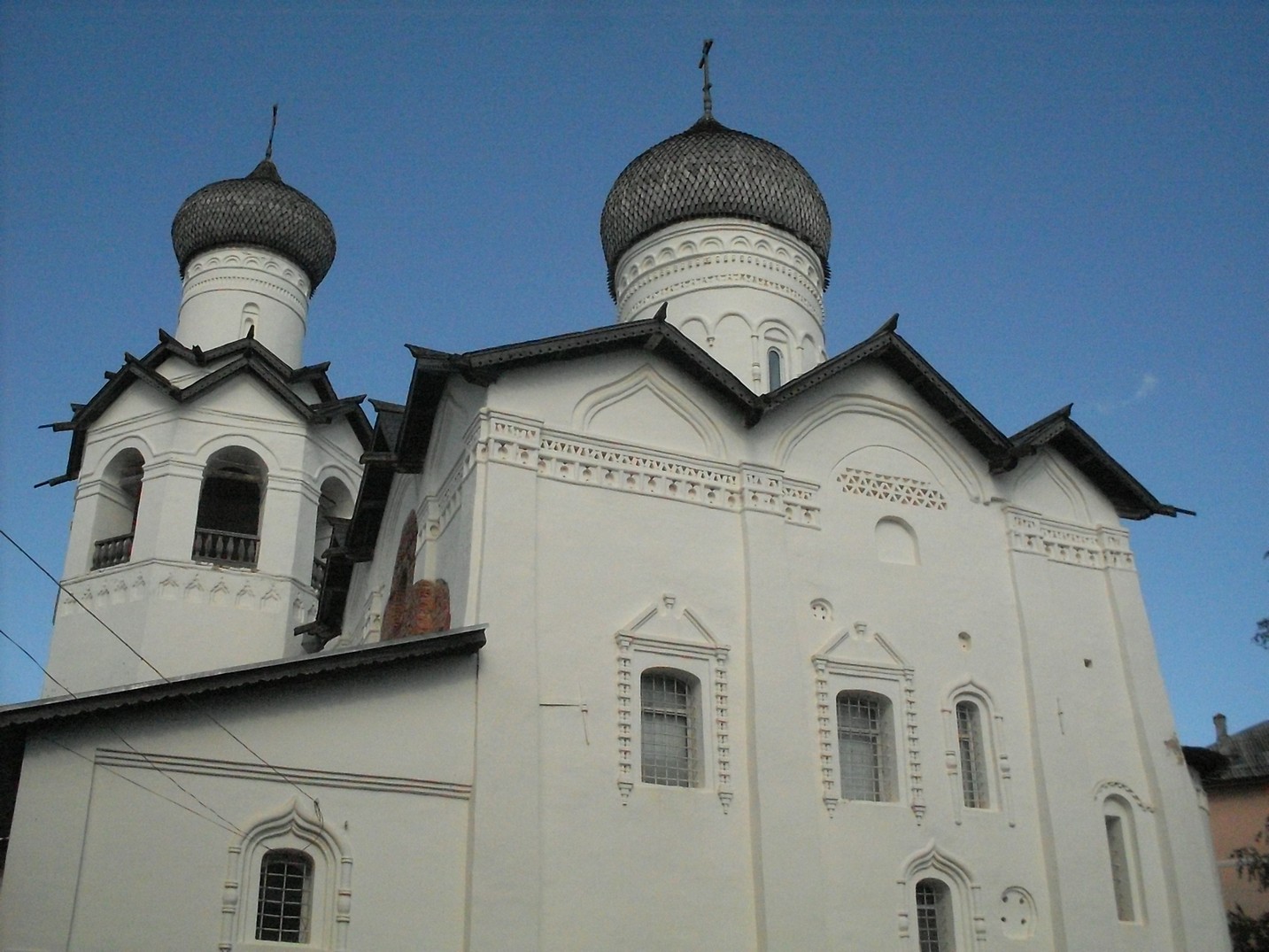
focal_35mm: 38
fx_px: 1393
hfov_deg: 49.0
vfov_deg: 37.7
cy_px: 476
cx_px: 634
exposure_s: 1/1000
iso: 400
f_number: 8.4
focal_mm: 6.3
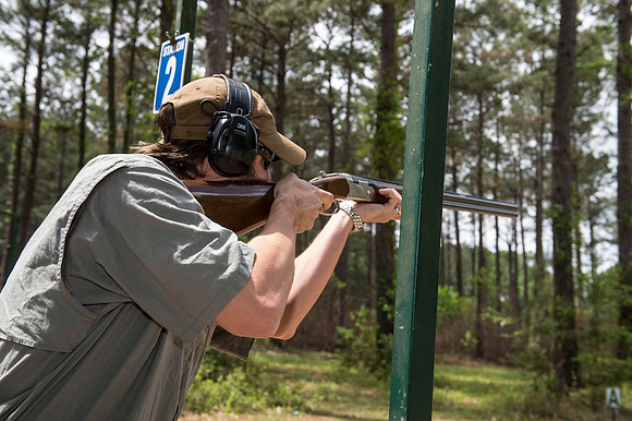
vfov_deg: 29.8
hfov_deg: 43.6
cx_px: 316
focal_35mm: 45
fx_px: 790
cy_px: 210
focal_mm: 45
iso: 160
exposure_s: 1/160
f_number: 7.1
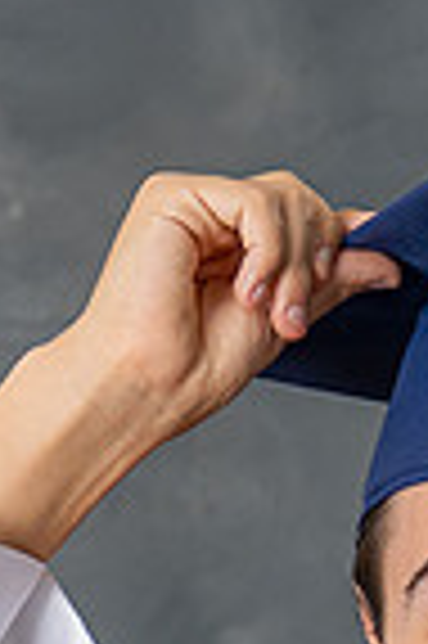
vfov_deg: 4.7
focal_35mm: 433
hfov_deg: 3.2
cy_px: 1494
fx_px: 7740
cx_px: 288
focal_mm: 49
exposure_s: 1/200
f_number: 3.5
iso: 200
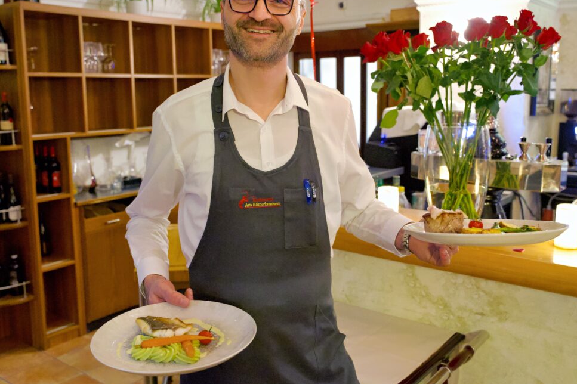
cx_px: 291
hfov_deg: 53.1
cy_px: 163
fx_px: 577
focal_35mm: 36
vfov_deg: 36.8
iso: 8000
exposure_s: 1/30
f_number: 4
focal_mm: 29
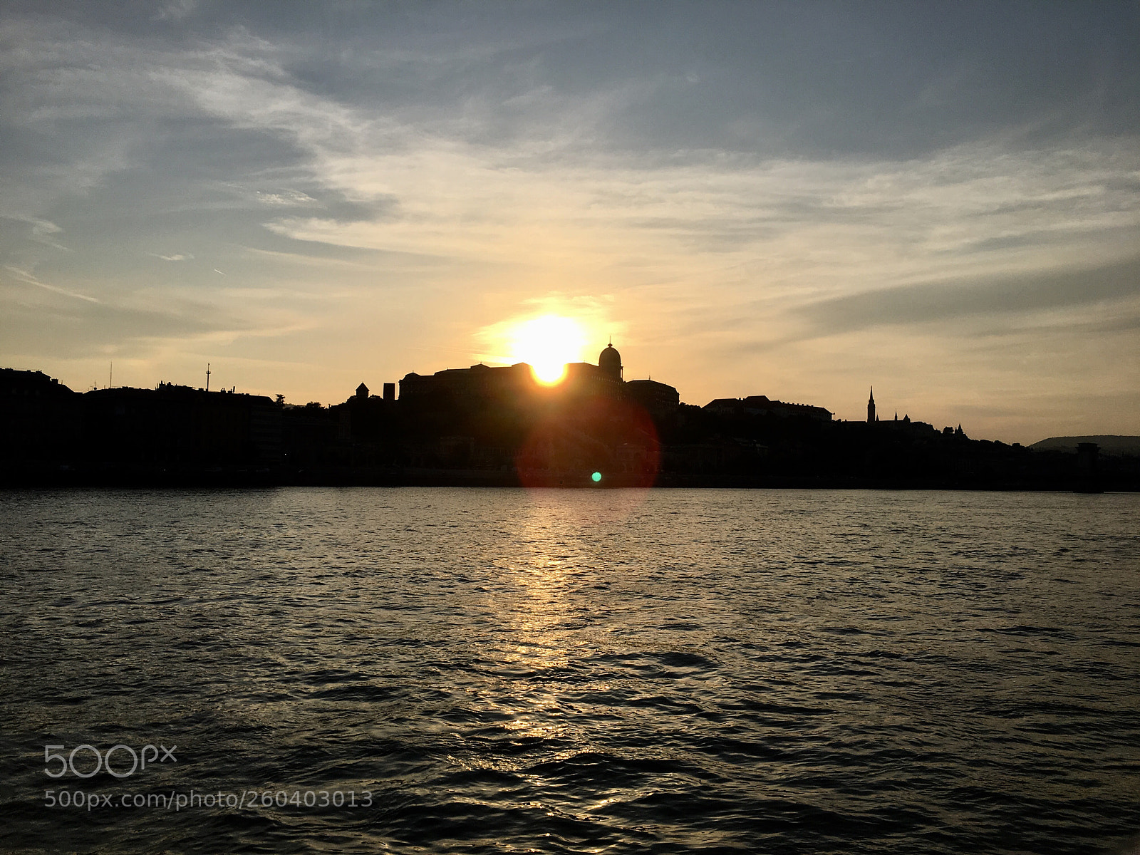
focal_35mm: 29
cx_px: 570
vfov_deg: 48.2
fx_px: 955
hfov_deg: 61.7
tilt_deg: +4.9
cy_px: 428
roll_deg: -1.1
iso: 25
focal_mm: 4.15
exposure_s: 1/3344
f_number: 2.2
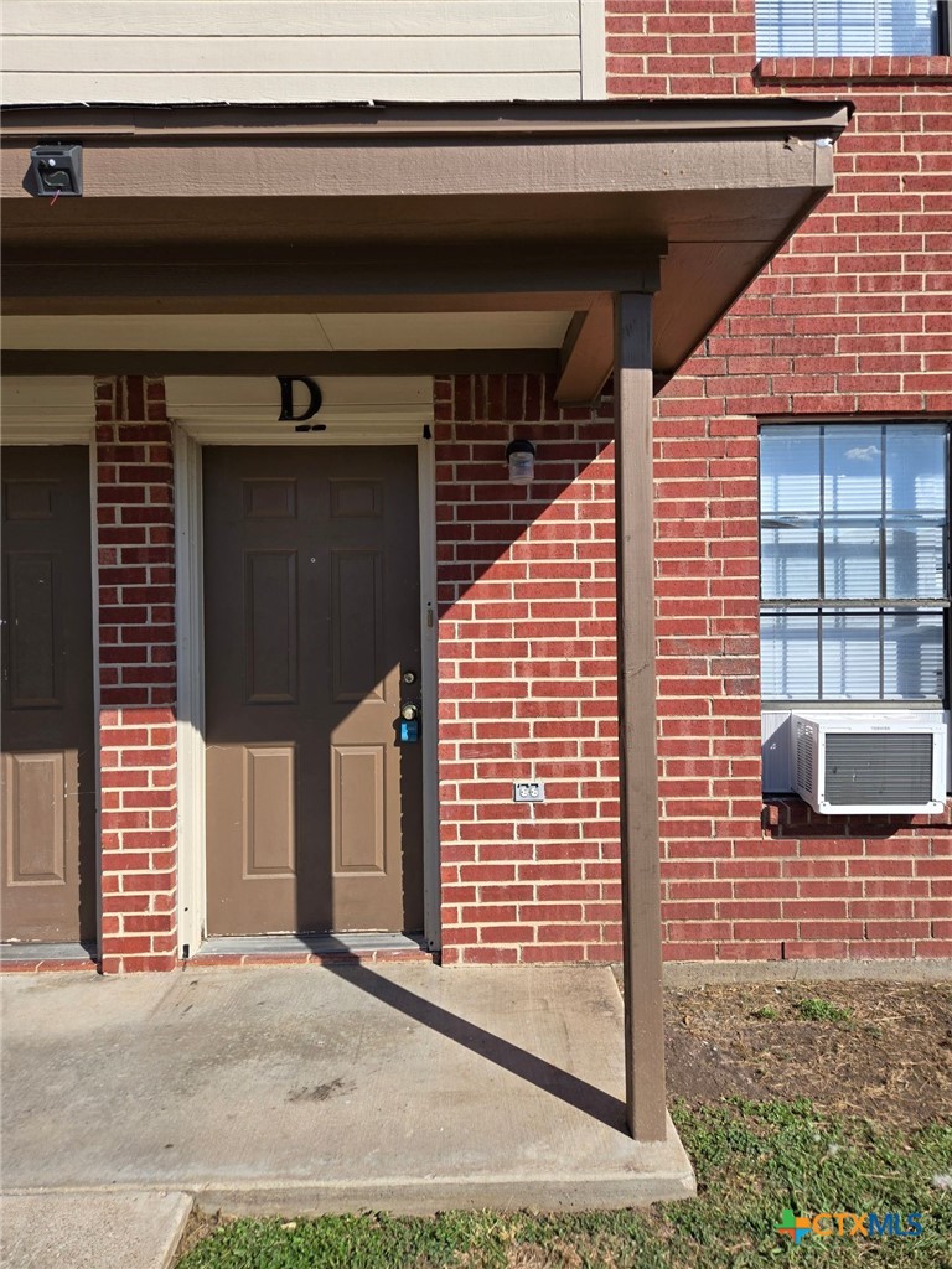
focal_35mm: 23
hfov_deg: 58.9
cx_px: 476
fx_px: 843
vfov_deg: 73.9
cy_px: 634
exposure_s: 1/2921
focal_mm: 5.4
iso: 40
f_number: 1.8
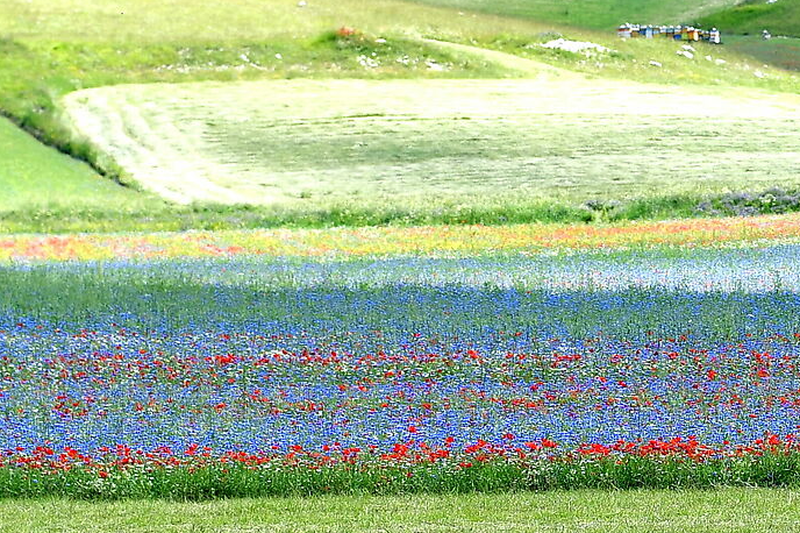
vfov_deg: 3.6
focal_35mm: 377
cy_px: 182
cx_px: 851
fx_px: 8373
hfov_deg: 5.5
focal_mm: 72
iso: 100
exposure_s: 1/640
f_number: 3.5
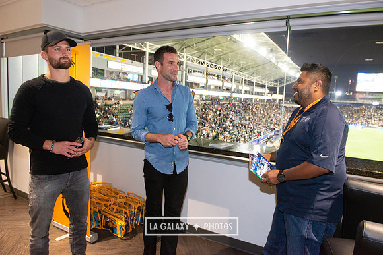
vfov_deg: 53.2
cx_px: 192
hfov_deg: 73.7
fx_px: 255
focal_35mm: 24
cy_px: 128
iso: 640
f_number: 6.3
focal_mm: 24
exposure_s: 1/60
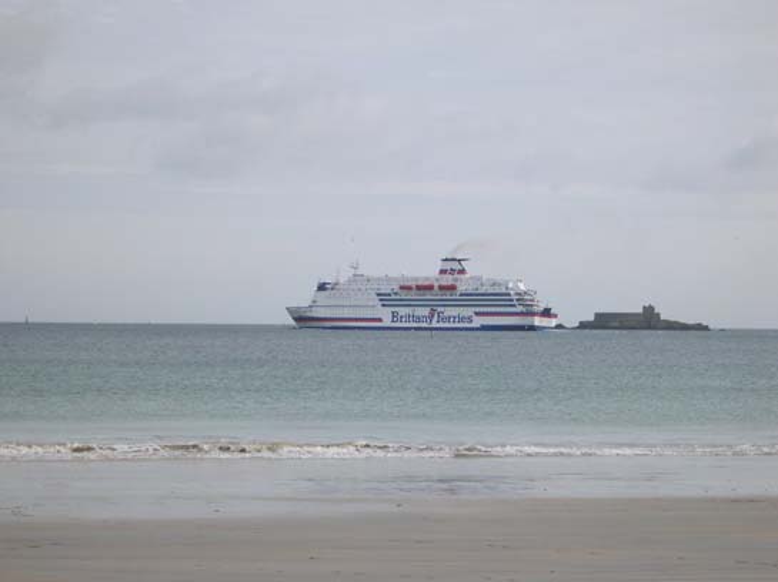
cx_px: 389
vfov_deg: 13.0
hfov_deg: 17.3
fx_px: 2560
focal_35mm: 114
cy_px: 291
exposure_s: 1/577
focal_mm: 24
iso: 100
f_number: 4.9
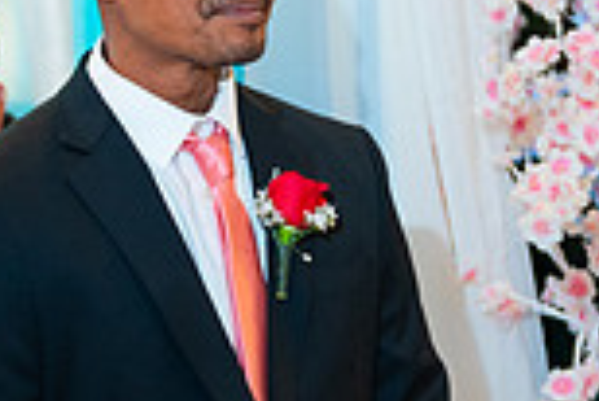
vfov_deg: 4.0
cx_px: -171
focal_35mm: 346
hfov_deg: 5.9
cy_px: 442
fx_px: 5762
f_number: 2.8
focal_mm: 92
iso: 800
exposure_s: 1/160
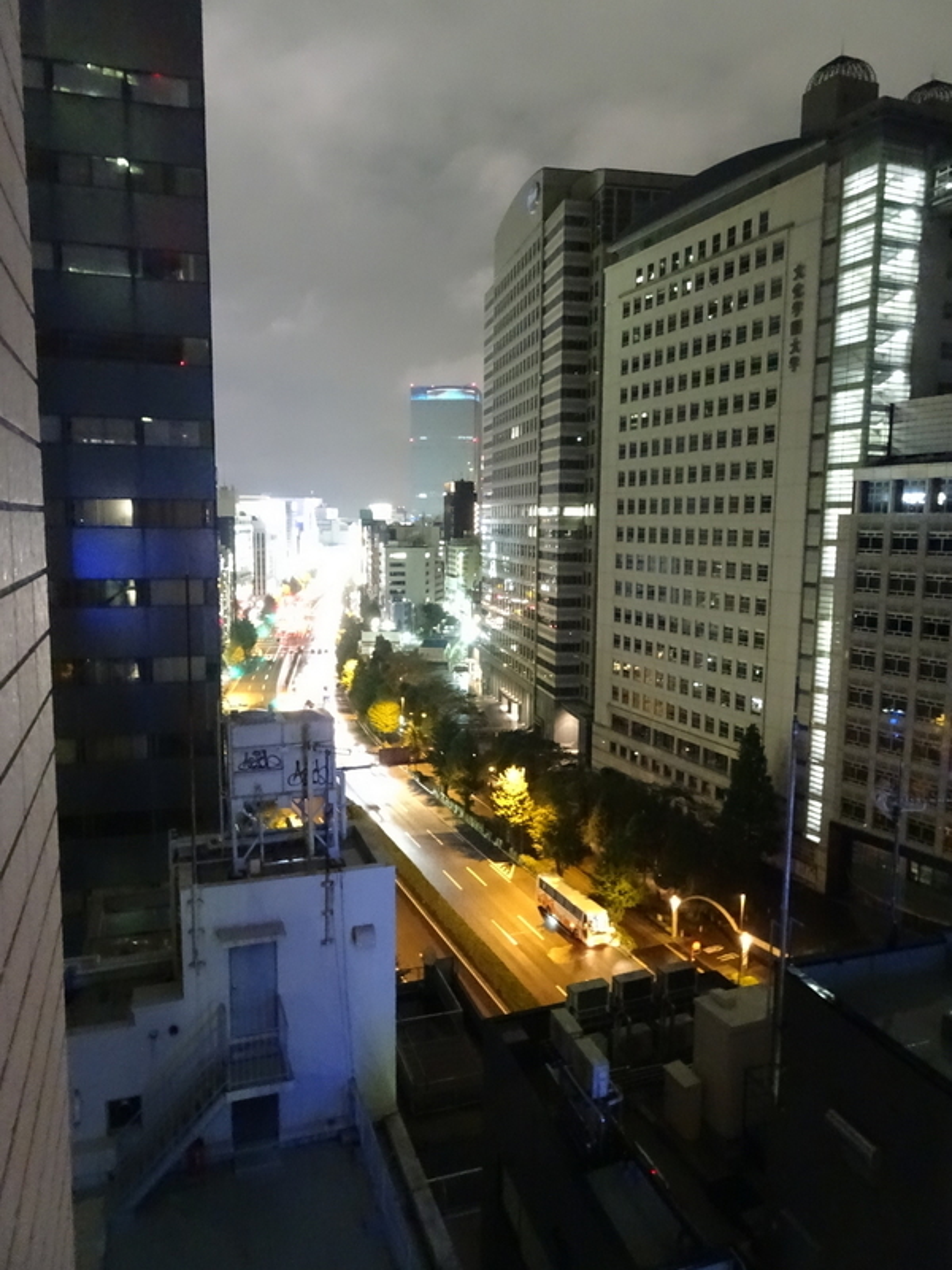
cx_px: 476
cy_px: 635
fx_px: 880
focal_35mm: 24
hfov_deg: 56.8
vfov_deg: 71.6
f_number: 3.5
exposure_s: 1/4
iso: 3200
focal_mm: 4.1
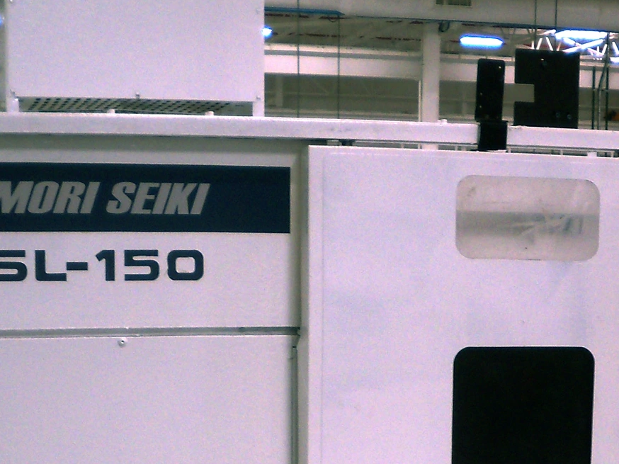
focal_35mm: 87
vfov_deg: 16.5
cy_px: 501
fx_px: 1555
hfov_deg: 22.5
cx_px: 368
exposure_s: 1/25
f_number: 3.5
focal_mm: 6.3
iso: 80
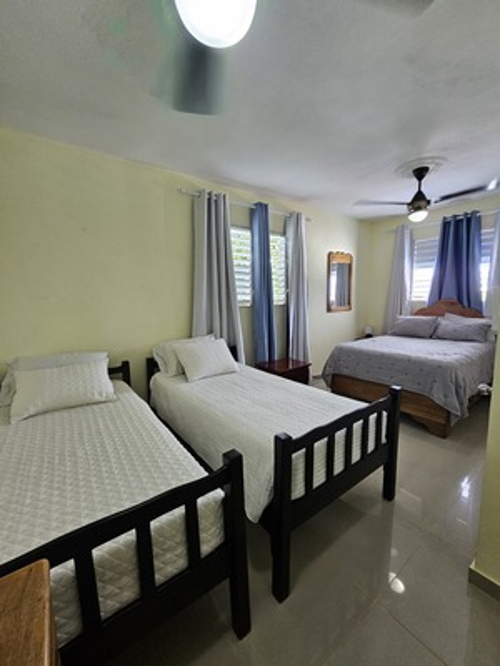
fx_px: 250
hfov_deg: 89.9
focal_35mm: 13
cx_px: 250
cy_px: 333
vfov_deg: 106.2
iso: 400
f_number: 2.2
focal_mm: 2.2
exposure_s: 1/60
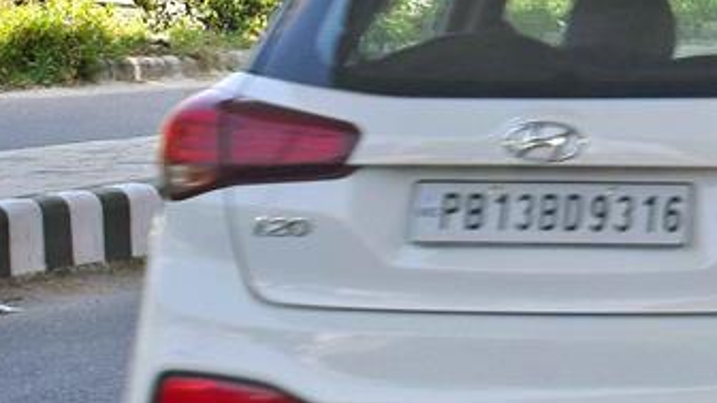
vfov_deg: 6.4
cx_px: 1172
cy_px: -4
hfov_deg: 10.9
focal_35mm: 189
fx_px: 3589
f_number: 8
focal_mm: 35
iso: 100
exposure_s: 1/250
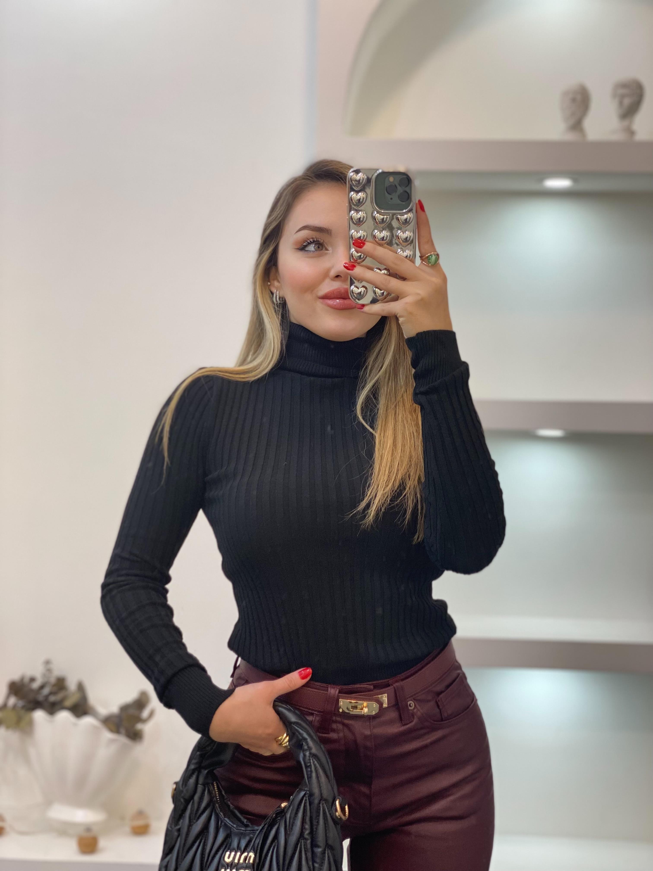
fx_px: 1308
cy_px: 436
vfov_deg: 36.8
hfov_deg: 28.0
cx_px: 326
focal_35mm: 52
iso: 100
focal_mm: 6
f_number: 2
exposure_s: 1/100
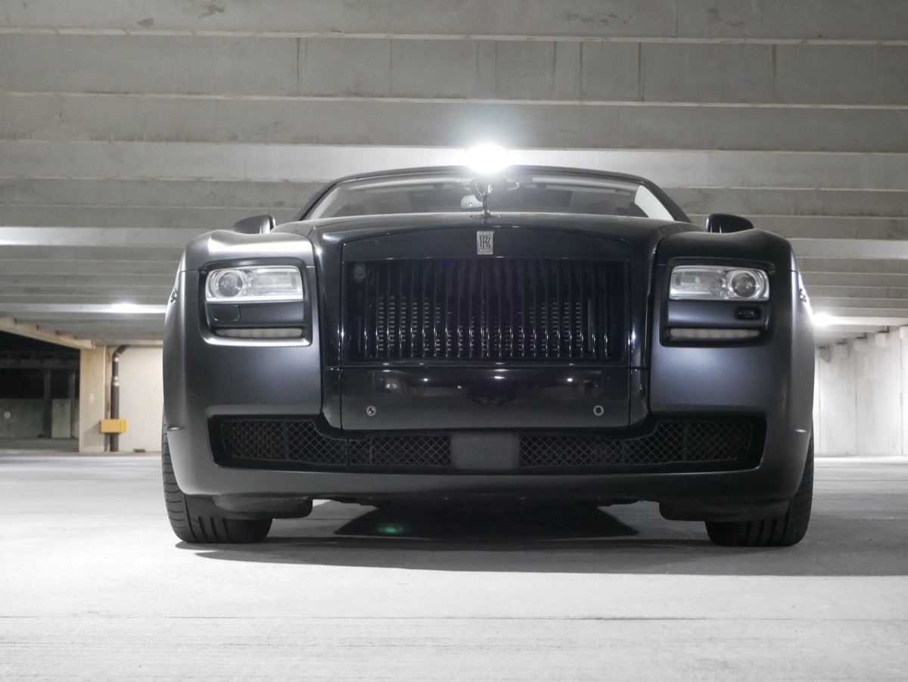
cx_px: 454
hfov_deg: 38.2
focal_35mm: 50
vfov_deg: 29.1
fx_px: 1312
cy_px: 341
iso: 3200
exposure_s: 1/15
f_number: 5
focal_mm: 25
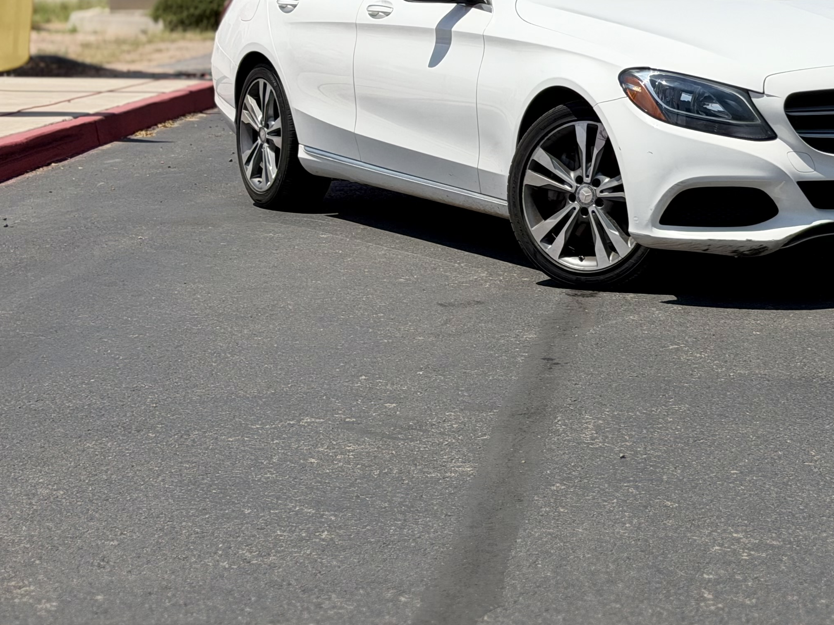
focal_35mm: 96
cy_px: 14
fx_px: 2313
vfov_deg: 15.2
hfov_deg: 20.3
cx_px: 621
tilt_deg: -2.2
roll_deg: +1.0
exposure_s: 1/6536
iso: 64
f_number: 1.78
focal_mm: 6.76
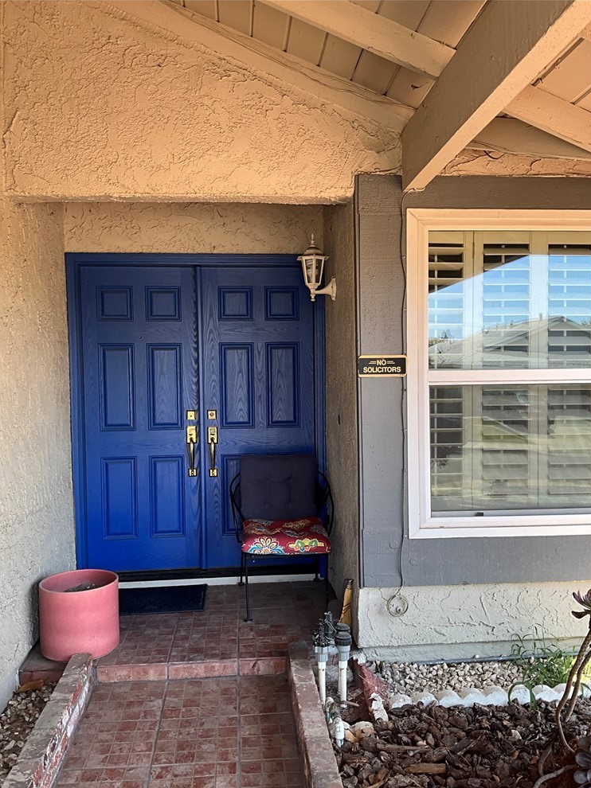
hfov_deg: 46.8
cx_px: 292
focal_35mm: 30
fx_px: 683
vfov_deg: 60.0
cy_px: 407
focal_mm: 3
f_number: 1.8
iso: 25
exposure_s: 1/122
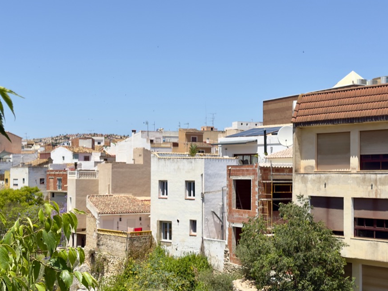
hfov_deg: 29.8
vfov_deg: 22.6
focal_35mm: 65
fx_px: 729
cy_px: 162
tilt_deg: +1.3
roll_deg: -0.6
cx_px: 167
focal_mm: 6.76
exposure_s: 1/5618
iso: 64
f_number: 1.78
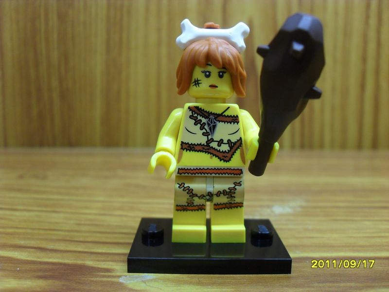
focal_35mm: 35
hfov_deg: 52.6
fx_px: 393
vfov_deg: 40.7
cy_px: 146
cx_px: 194
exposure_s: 1/20
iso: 200
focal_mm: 6.2
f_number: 2.8
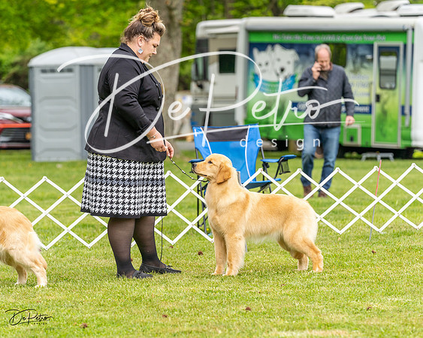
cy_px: 169
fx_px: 2283
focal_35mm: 182
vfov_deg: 8.5
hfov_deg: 10.6
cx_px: 212
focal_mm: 162
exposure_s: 1/640
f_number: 4.5
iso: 400
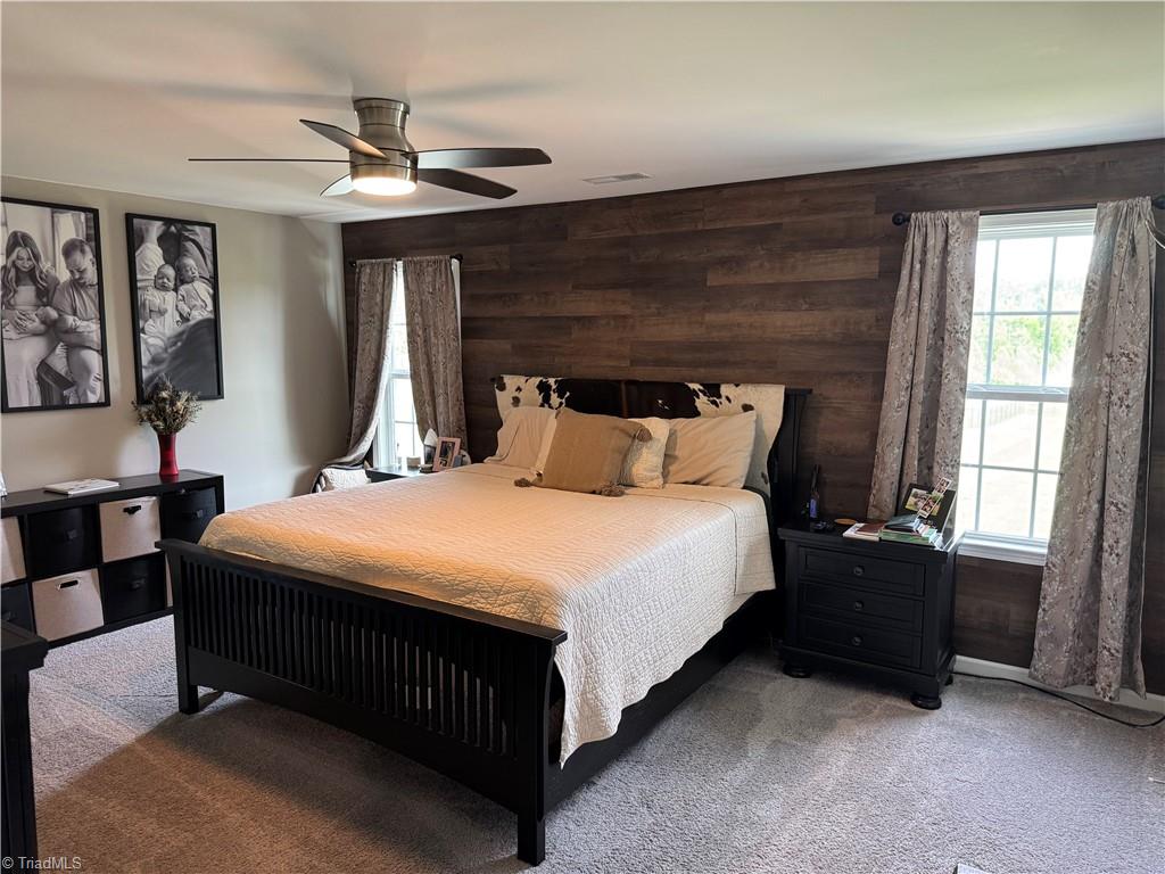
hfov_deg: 71.6
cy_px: 437
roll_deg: -0.4
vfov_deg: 56.8
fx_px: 808
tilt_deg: -7.3
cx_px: 582
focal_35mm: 24
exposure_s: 1/60
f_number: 1.78
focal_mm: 6.76
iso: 250
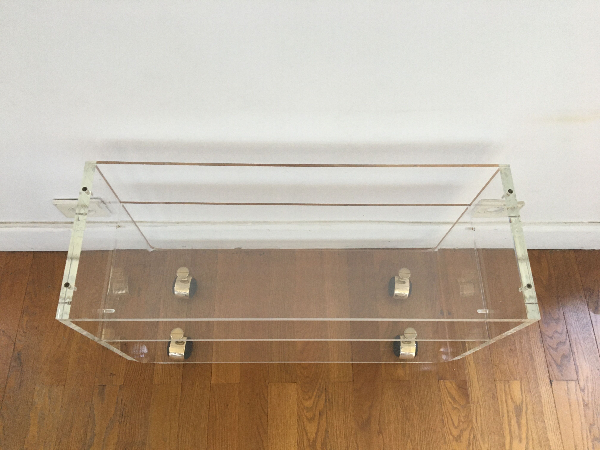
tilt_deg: -66.3
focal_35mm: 29
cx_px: 300
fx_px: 503
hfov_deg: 61.7
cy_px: 225
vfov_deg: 48.2
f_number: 2.2
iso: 160
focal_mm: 4.15
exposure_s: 1/33
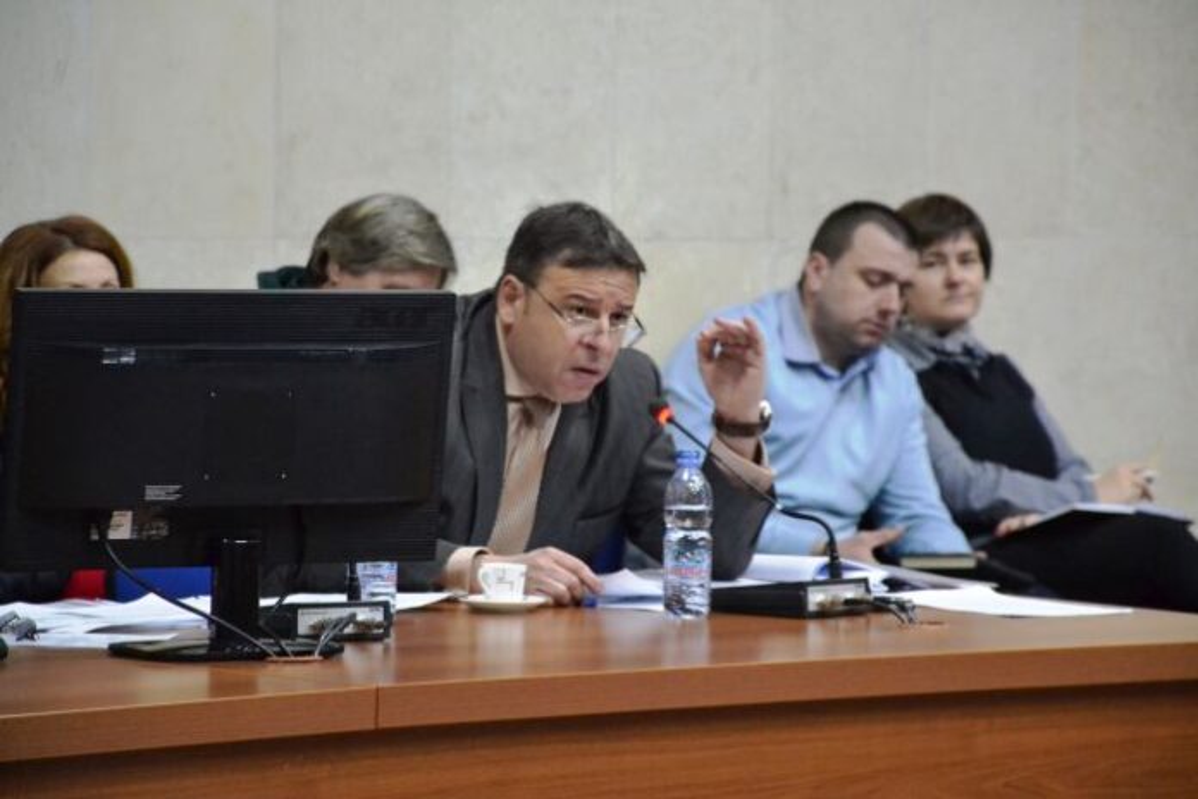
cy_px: 400
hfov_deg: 9.8
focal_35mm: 210
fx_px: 6988
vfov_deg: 6.5
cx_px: 599
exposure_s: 1/60
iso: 3200
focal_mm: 140
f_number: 5.6
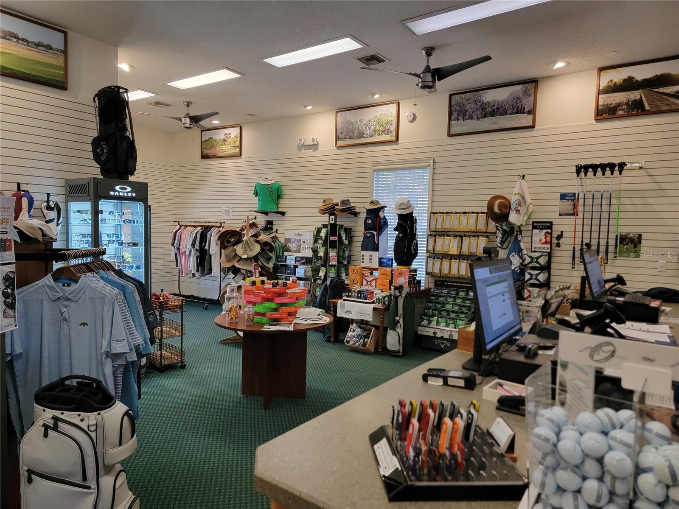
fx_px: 471
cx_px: 340
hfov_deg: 71.6
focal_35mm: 24
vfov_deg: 56.8
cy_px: 254
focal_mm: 6.7
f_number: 1.8
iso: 320
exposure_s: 1/120
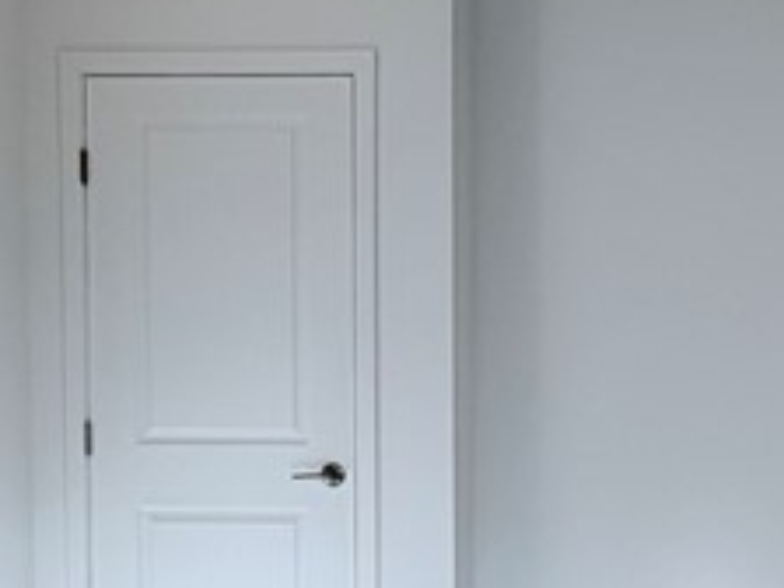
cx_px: 690
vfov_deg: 22.2
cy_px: 567
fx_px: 1450
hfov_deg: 29.2
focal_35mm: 64
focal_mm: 2.22
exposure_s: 1/120
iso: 32
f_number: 2.2
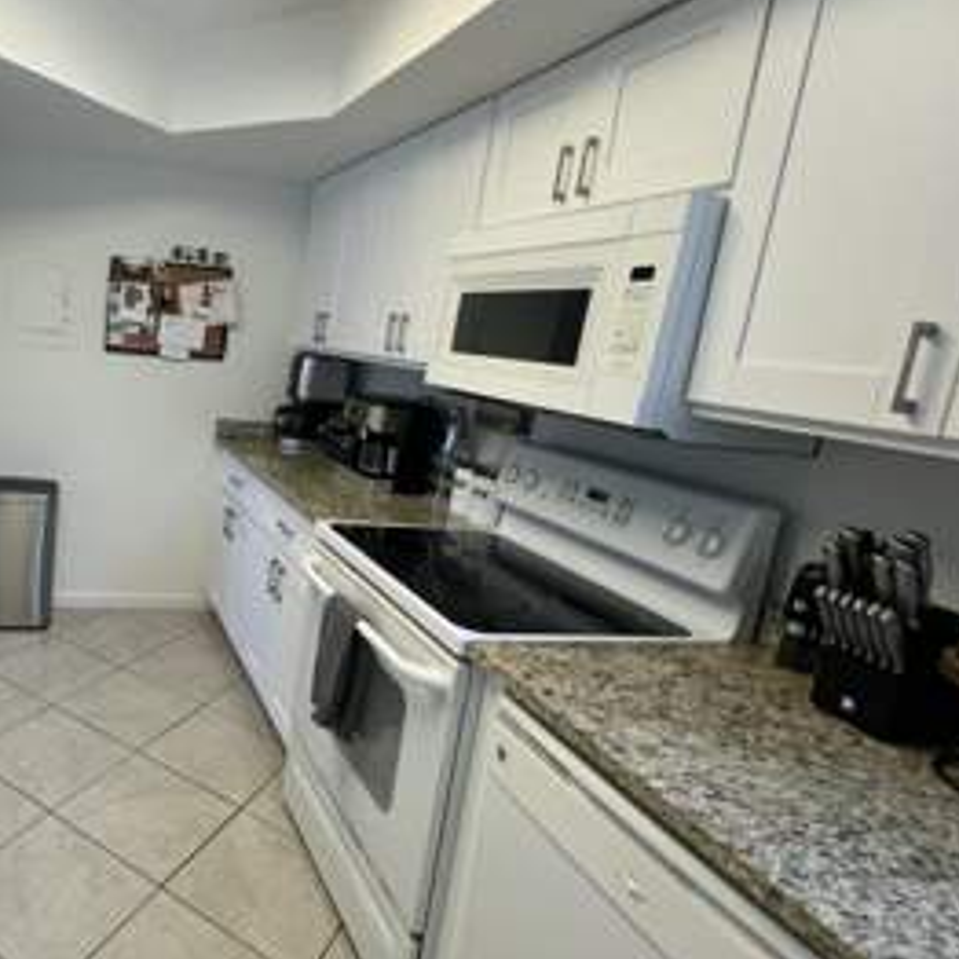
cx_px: 165
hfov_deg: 64.4
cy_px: 452
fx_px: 658
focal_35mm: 21
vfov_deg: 72.1
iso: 200
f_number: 1.8
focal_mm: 1.57
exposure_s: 1/120
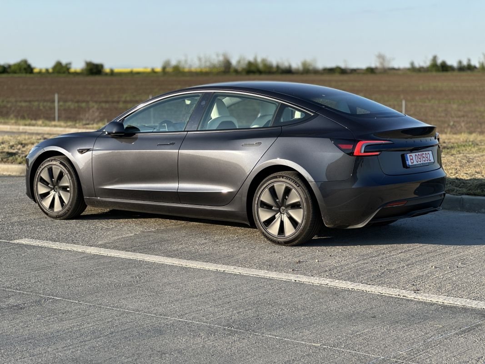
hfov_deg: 25.3
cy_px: 182
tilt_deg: -4.7
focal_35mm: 77
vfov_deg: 19.1
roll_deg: +0.5
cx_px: 242
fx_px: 1079
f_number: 2.8
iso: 25
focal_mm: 9
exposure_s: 1/161
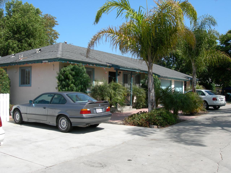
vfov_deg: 37.7
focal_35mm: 38
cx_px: 116
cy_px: 86
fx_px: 254
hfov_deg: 49.0
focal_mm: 7.8
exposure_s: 1/385
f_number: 4.8
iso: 50
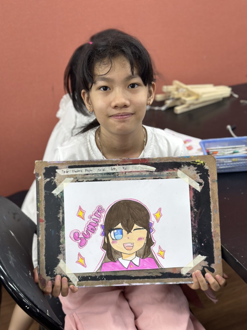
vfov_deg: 39.7
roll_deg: +4.1
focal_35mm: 48
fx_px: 457
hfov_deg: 30.3
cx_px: 124
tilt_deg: -24.7
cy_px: 165
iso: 80
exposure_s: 1/129
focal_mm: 6.86
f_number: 1.78
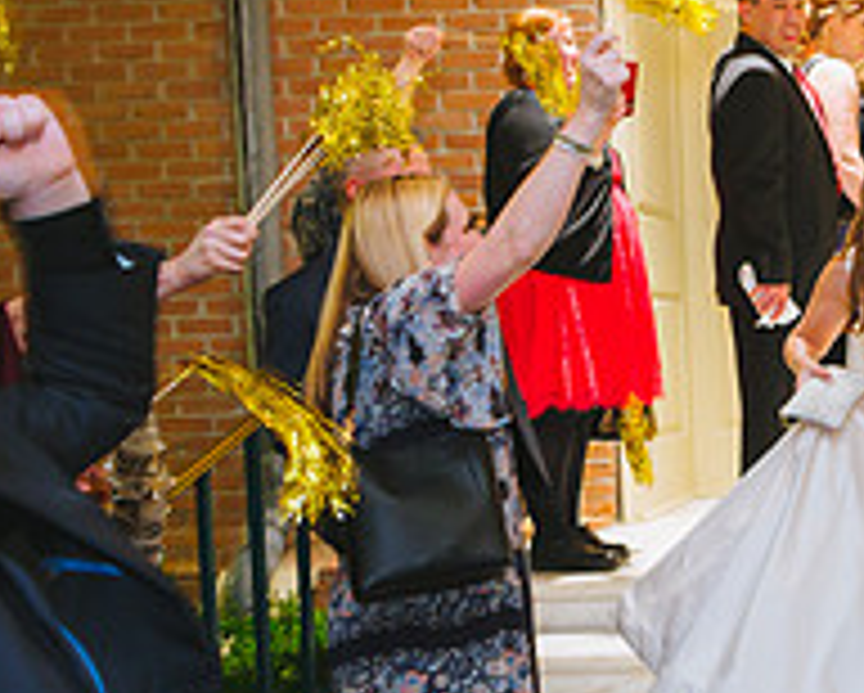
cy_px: 405
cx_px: 1134
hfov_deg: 24.3
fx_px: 1741
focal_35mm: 68
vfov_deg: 22.5
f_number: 2.8
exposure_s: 1/60
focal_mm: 24
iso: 2500
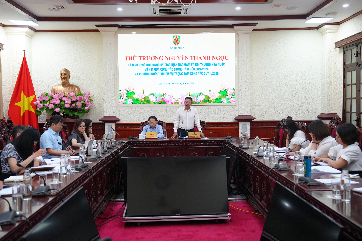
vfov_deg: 37.9
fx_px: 352
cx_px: 181
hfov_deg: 54.4
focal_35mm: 35
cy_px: 120
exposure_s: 1/400
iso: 2000
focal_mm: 35
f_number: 2.8
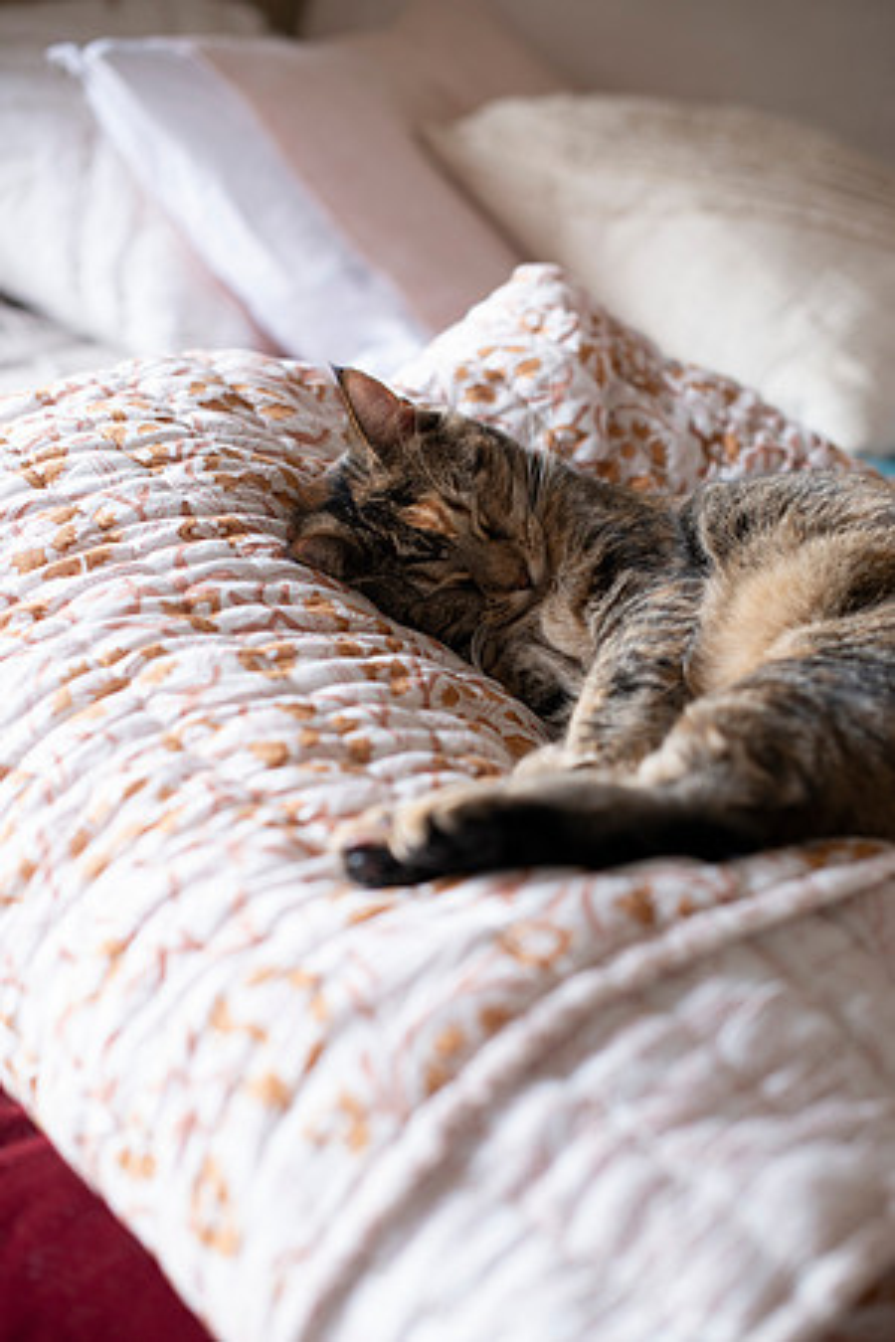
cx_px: 448
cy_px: 671
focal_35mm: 50
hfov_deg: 27.0
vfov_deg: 39.6
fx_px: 1864
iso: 1000
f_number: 2.8
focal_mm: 50
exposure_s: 1/200
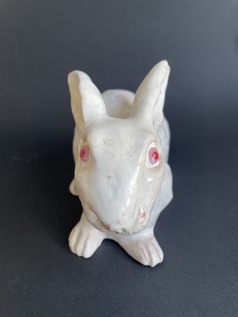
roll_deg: +2.7
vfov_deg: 67.3
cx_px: 119
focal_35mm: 26
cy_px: 158
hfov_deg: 53.1
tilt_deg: -24.8
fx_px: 238
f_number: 1.6
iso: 125
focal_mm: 4.2
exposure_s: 1/121
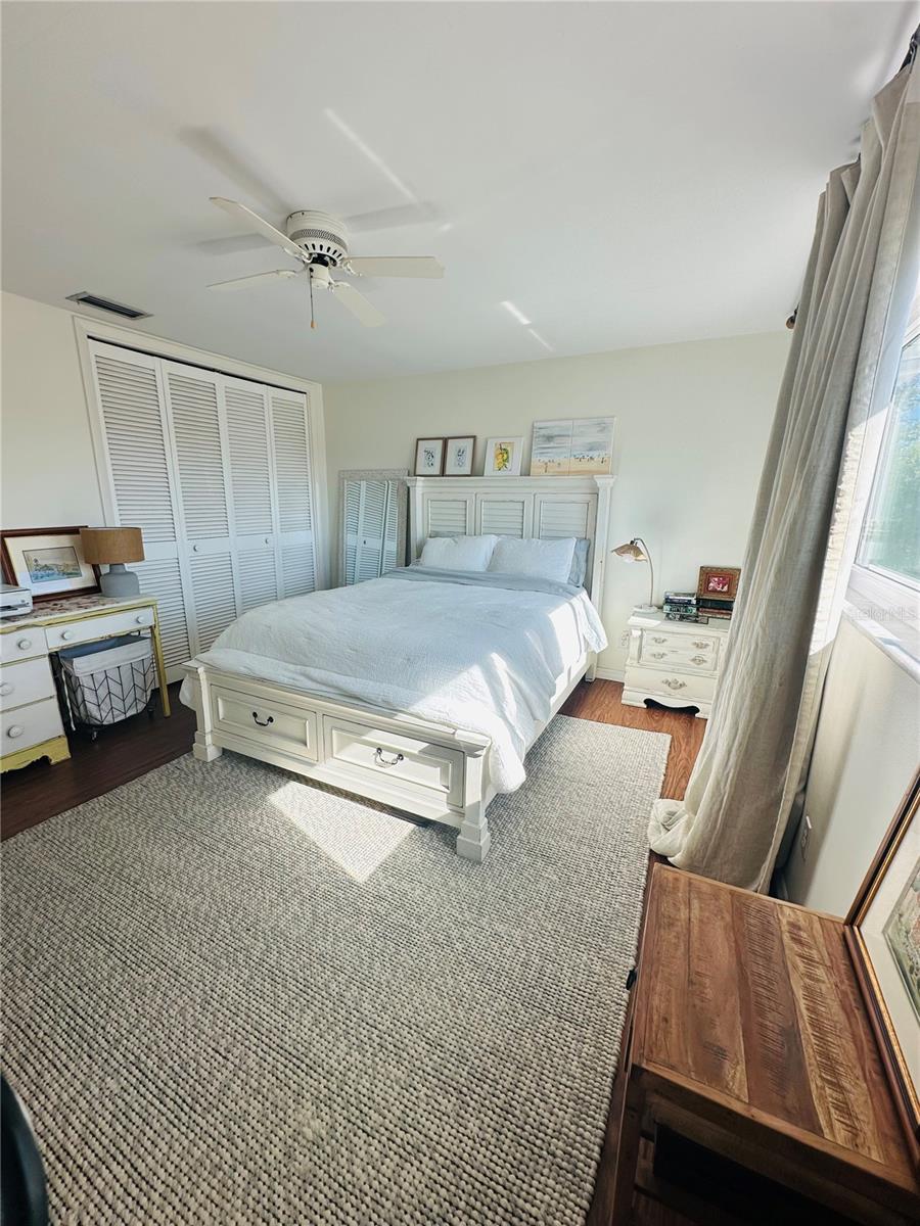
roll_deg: -1.1
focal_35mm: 14
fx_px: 496
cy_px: 613
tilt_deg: -13.4
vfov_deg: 102.1
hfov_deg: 85.7
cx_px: 460
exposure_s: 1/173
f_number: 2.2
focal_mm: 2.22
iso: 40
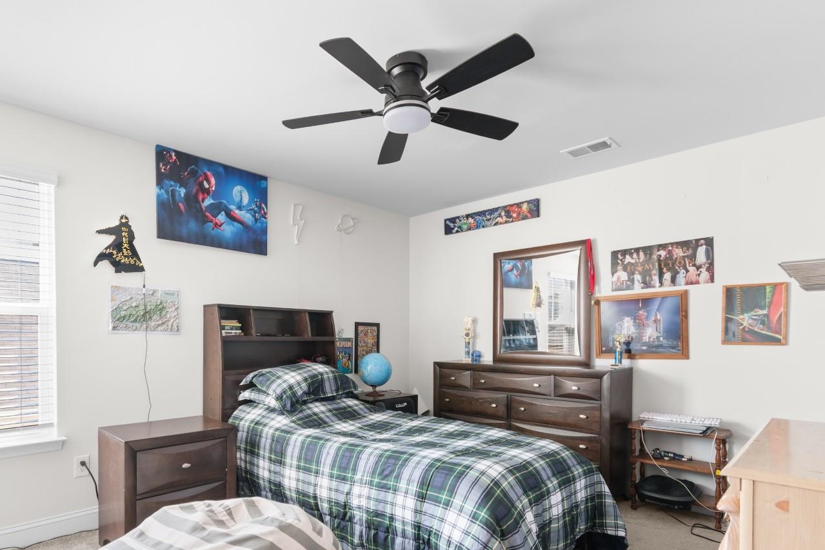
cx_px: 343
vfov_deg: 64.1
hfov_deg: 86.1
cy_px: 326
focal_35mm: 19
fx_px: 435
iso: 100
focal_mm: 10
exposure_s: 1/3
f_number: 4.5
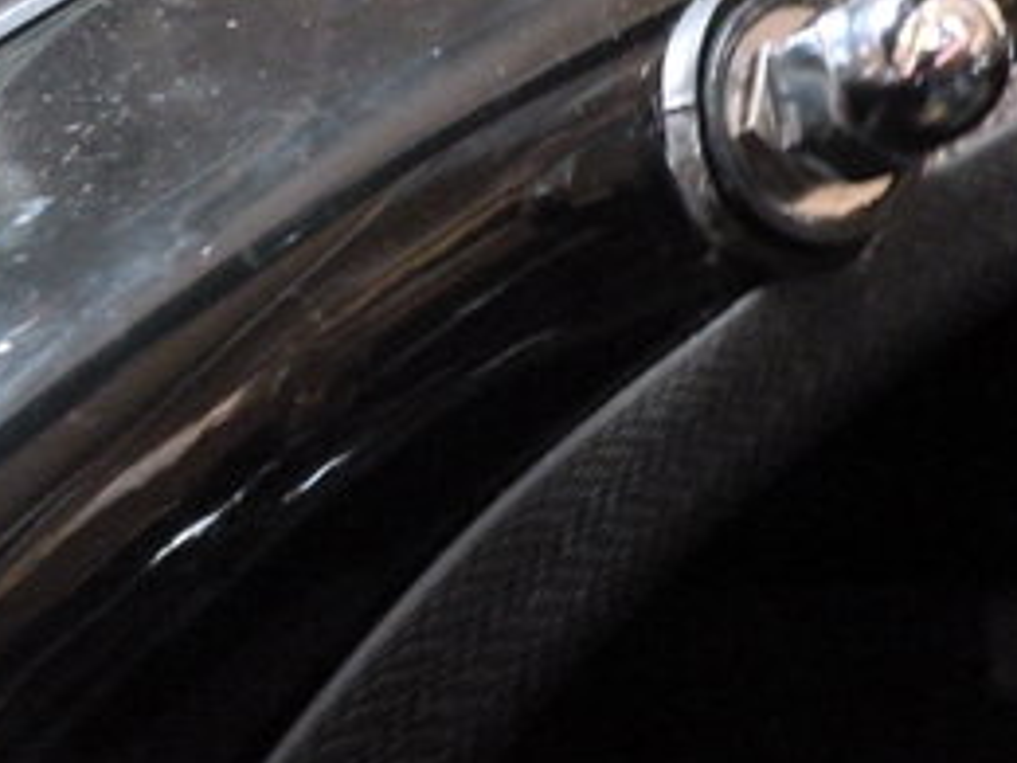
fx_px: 1263
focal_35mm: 43
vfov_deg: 33.6
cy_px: 426
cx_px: 540
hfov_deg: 43.8
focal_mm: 5
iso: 1600
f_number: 3.1
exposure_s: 1/4
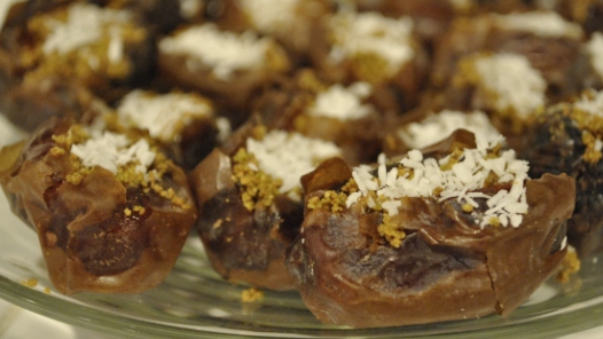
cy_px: 147
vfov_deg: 16.5
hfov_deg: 28.9
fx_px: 1167
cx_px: 336
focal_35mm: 73
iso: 1600
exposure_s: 1/25
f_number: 5.3
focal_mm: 40
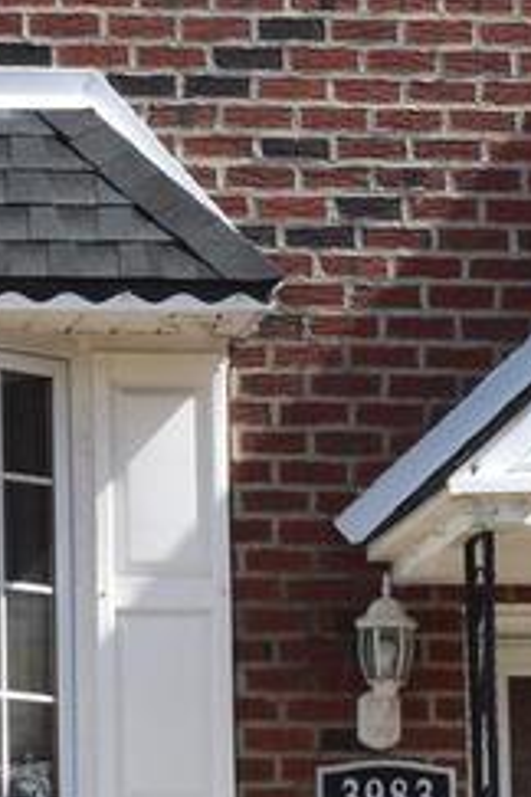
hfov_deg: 4.8
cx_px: 157
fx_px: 6305
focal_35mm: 285
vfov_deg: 7.2
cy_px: 964
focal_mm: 30
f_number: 11
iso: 400
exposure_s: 1/400
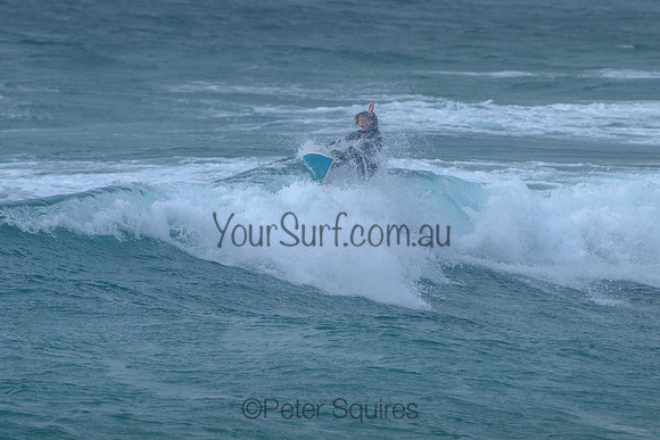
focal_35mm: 550
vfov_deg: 2.5
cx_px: 330
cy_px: 220
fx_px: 10091
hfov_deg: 3.7
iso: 500
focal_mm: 400
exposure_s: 1/2000
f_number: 8
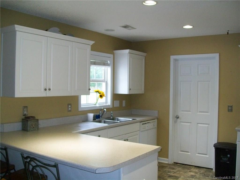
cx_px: 120
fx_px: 250
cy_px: 90
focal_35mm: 36
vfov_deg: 39.7
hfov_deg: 51.4
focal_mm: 6
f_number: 2.7
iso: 160
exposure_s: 1/60
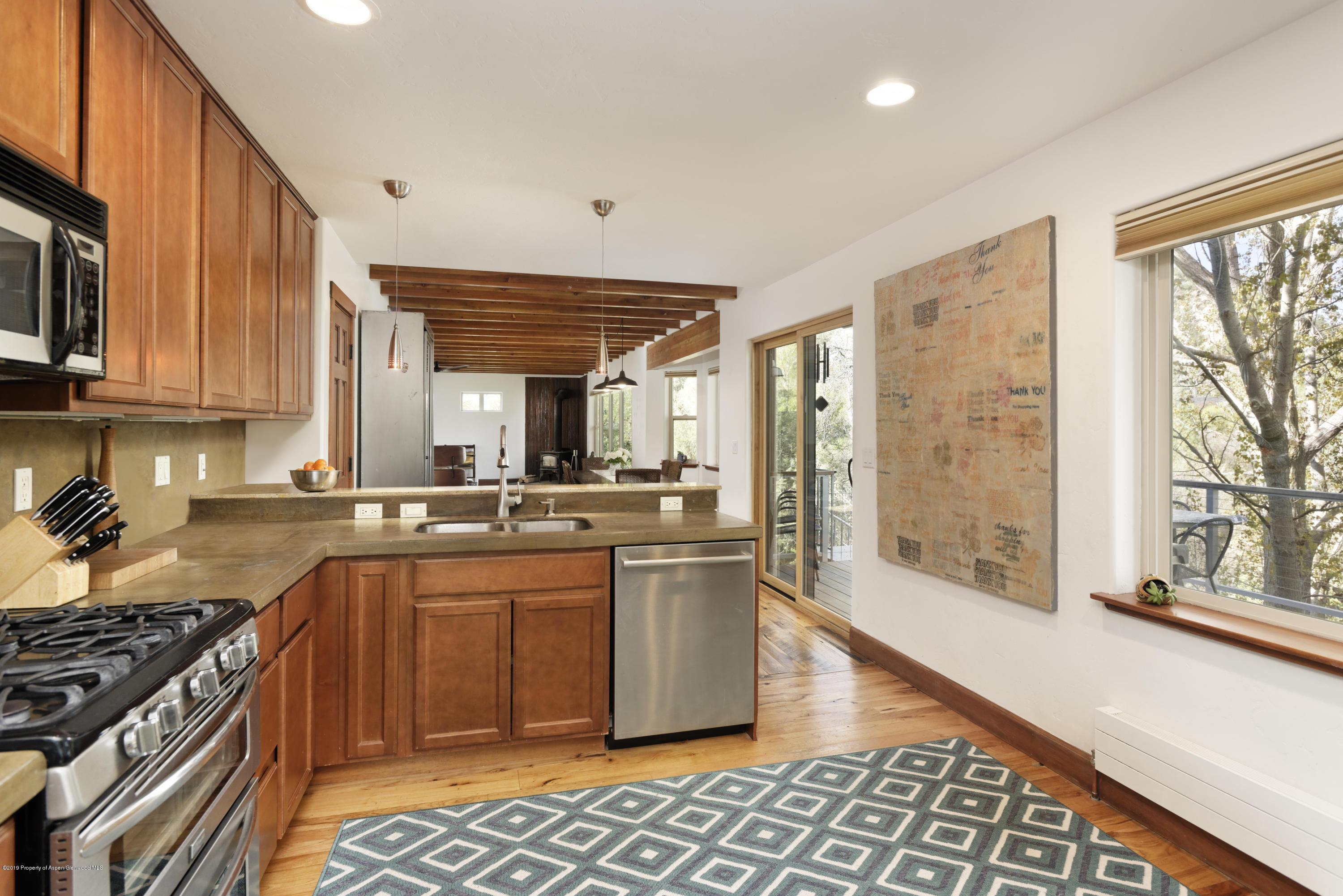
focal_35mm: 19
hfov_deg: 86.9
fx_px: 709
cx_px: 672
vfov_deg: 64.6
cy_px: 448
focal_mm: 19
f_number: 7.1
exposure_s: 1/160
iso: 800
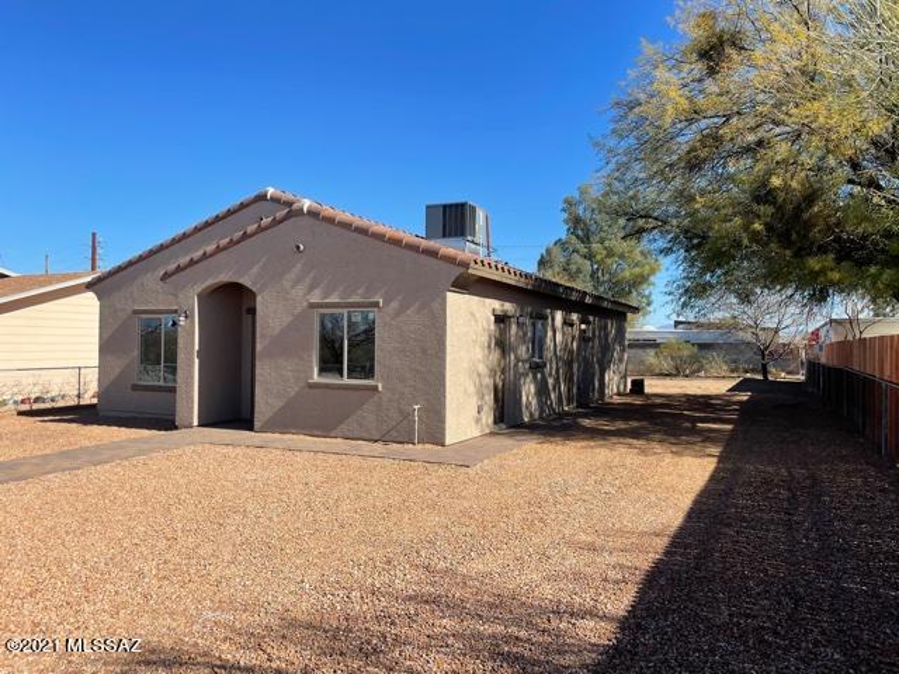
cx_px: 450
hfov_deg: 67.3
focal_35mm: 26
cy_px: 337
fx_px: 675
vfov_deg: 53.1
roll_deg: -0.3
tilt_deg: +0.7
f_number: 1.6
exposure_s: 1/3040
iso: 32
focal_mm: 4.2
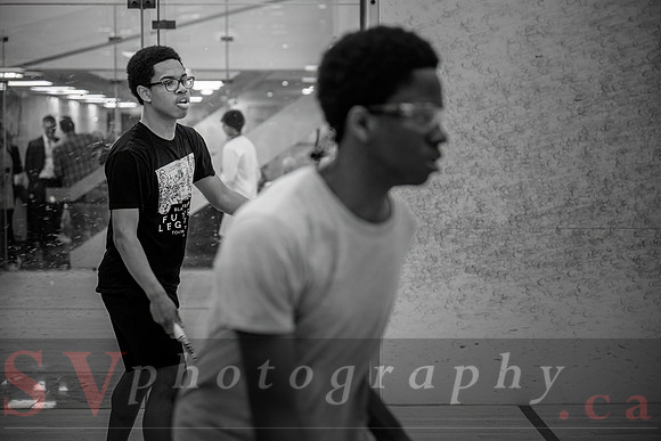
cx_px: 330
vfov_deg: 19.5
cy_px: 220
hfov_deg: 28.8
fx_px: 1286
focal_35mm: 70
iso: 1600
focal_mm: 70
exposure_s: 1/320
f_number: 2.8
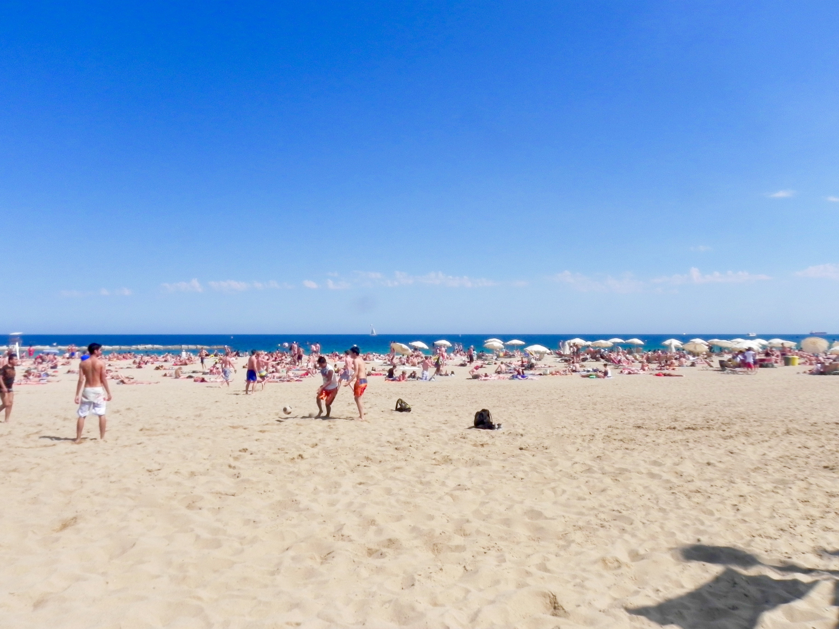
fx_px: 630
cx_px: 420
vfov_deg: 53.1
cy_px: 314
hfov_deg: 67.3
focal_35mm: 26
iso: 160
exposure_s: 1/445
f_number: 8
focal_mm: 4.6
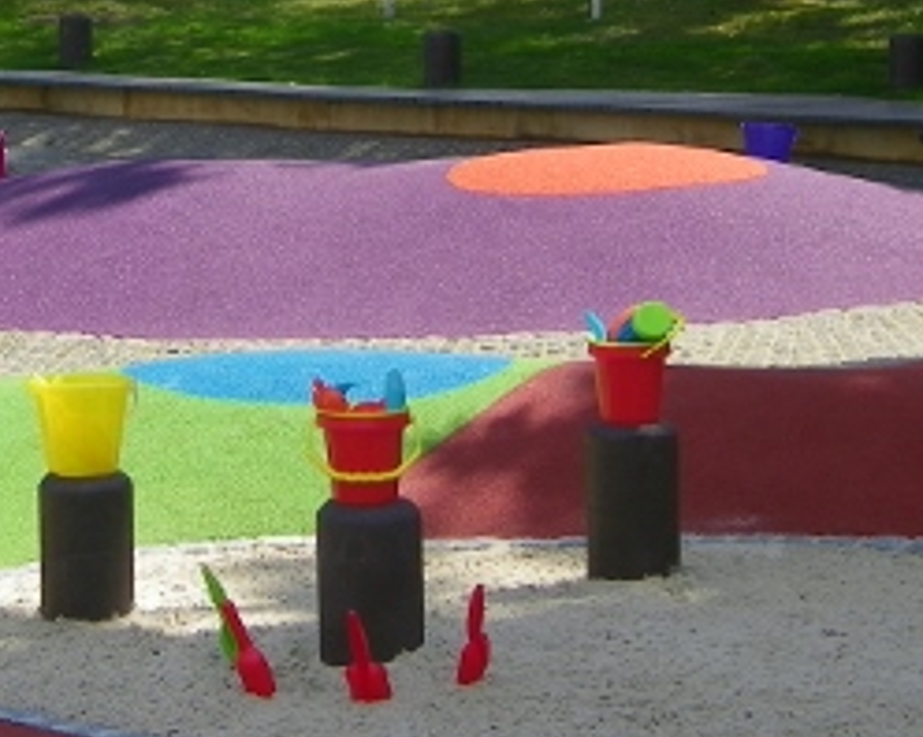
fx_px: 3166
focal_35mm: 116
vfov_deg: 13.2
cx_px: 275
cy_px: 205
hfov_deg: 16.5
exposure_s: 1/400
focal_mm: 8.2
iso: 64
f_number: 3.3
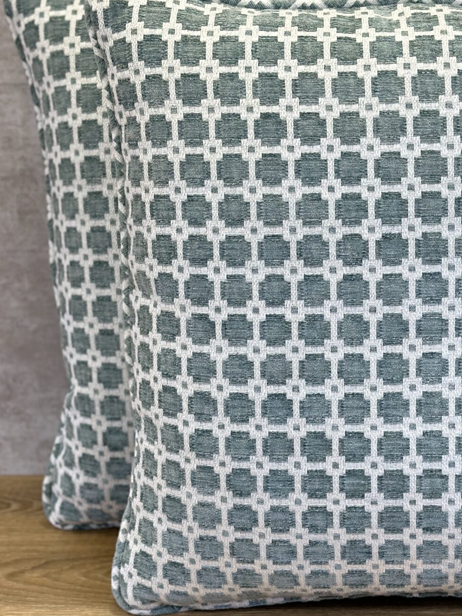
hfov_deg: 15.8
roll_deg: +1.4
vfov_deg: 21.1
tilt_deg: -15.8
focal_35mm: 93
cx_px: 363
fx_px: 1655
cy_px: 327
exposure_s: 1/120
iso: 64
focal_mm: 6.86
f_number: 1.78
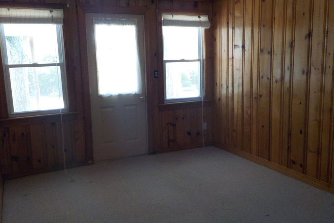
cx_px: 167
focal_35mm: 32
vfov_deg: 41.1
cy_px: 112
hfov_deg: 58.7
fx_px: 297
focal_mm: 4.1
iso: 280
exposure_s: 1/30
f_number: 3.3
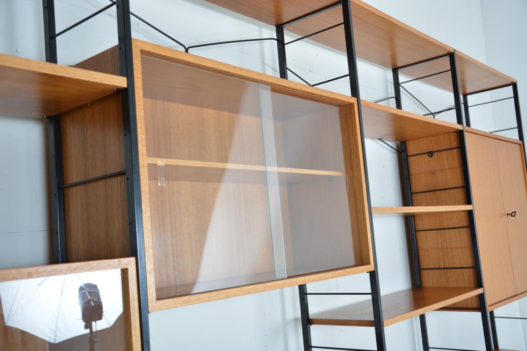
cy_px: 176
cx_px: 264
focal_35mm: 39
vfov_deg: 34.2
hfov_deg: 49.6
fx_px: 571
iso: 250
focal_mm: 26
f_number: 4.5
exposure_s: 1/125
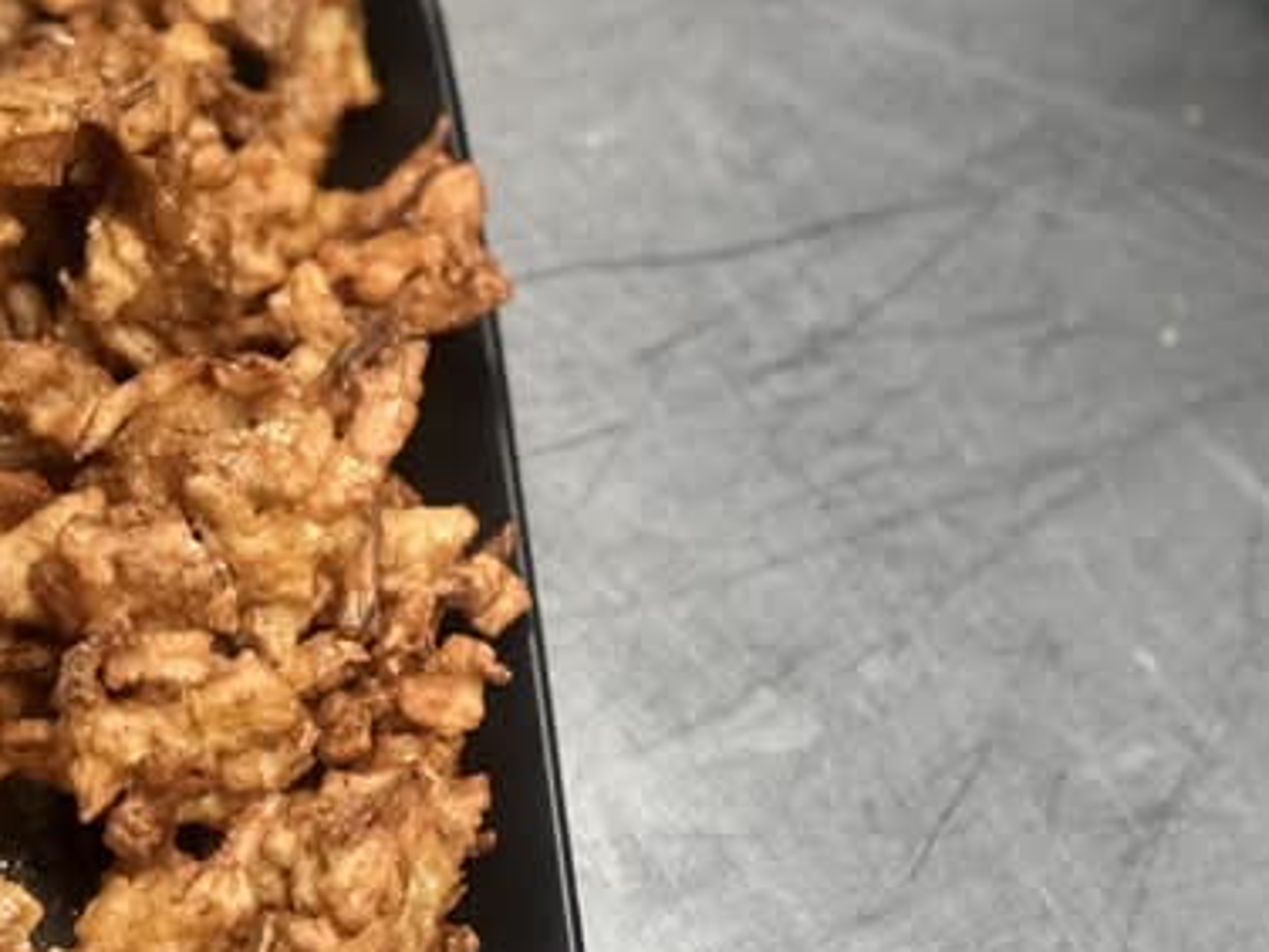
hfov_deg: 13.1
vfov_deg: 9.9
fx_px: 5499
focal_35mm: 150
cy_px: 289
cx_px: 381
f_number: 2.8
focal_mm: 9
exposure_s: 1/24
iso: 400
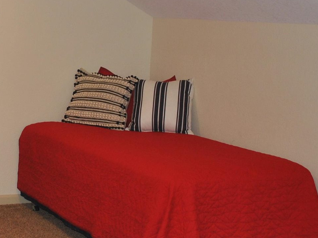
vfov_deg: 17.7
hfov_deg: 22.9
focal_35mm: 83
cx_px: 24
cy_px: 87
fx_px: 762
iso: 200
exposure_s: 1/60
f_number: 3.5
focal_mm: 18
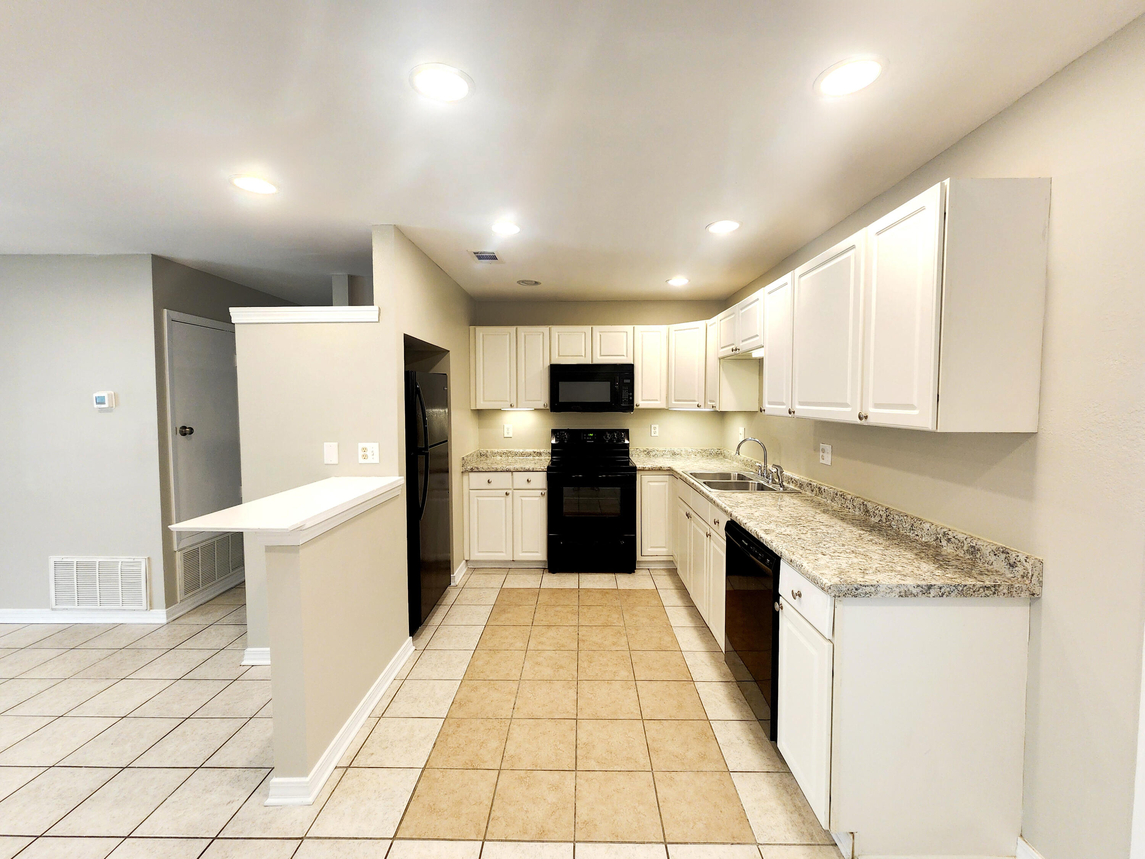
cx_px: 572
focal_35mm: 13
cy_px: 430
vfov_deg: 89.9
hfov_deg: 106.2
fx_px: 430
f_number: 2.2
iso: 160
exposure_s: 1/60
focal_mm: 2.2
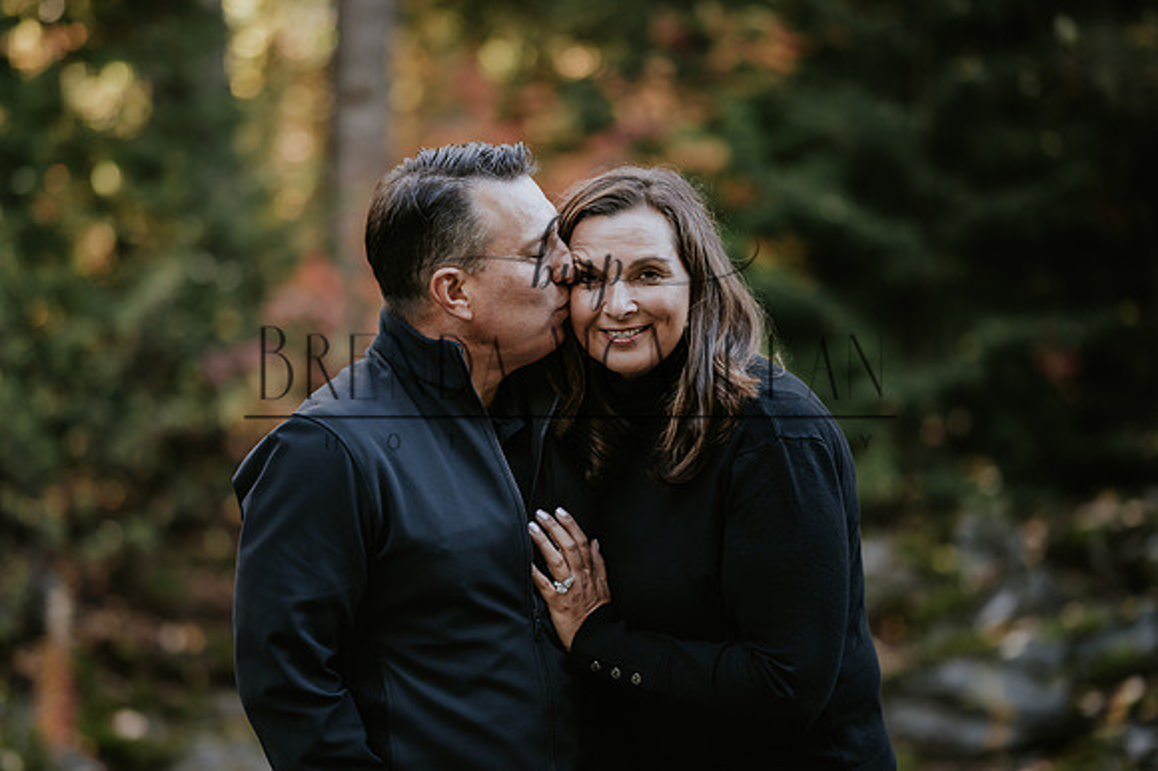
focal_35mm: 96
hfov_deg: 21.3
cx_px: 506
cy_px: 373
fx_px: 3076
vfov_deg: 14.3
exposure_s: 1/800
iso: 500
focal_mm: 85
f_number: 1.8
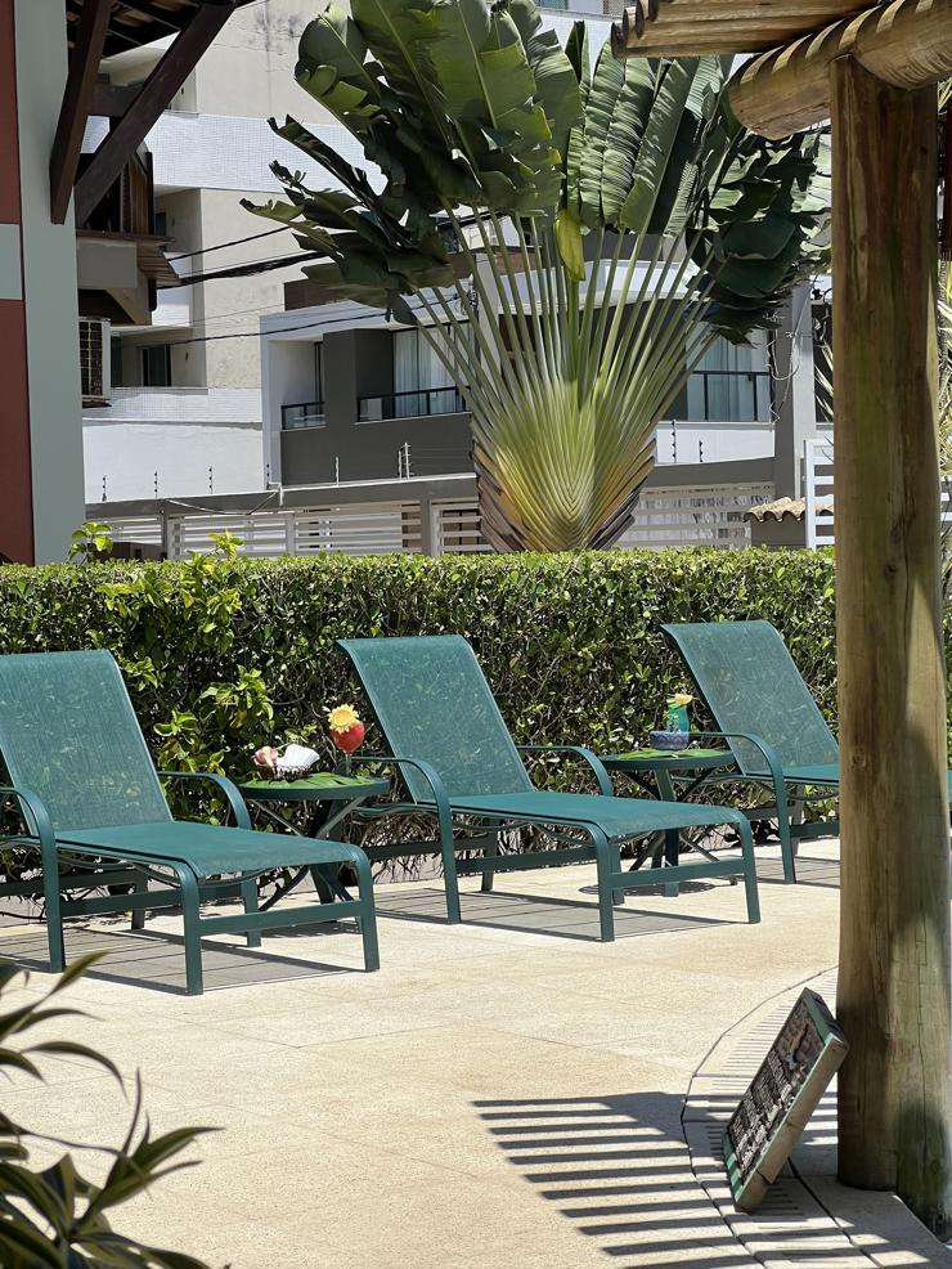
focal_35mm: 77
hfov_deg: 19.1
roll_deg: +0.3
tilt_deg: -1.6
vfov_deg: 25.3
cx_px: 476
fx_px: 2822
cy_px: 634
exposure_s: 1/1033
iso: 32
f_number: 2.8
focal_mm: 9
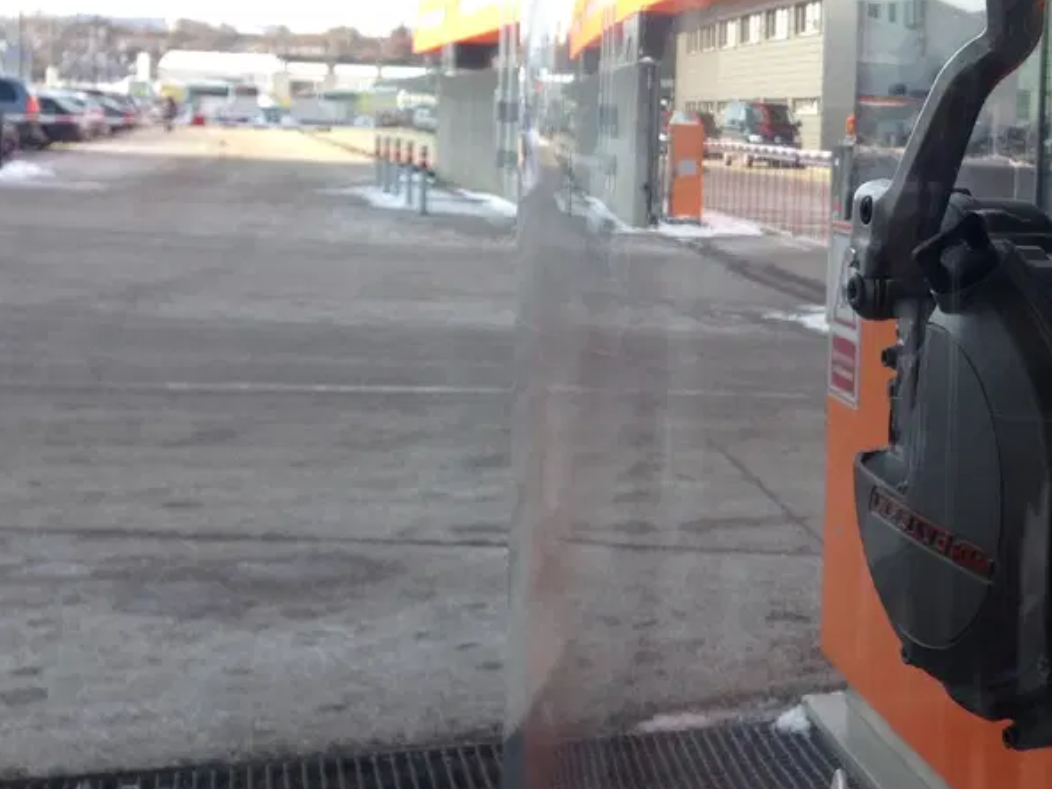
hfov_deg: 27.5
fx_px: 2036
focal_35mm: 67
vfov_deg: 21.8
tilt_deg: -5.5
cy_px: 242
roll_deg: -2.4
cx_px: 1016
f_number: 2.4
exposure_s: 1/215
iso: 50
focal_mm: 4.12
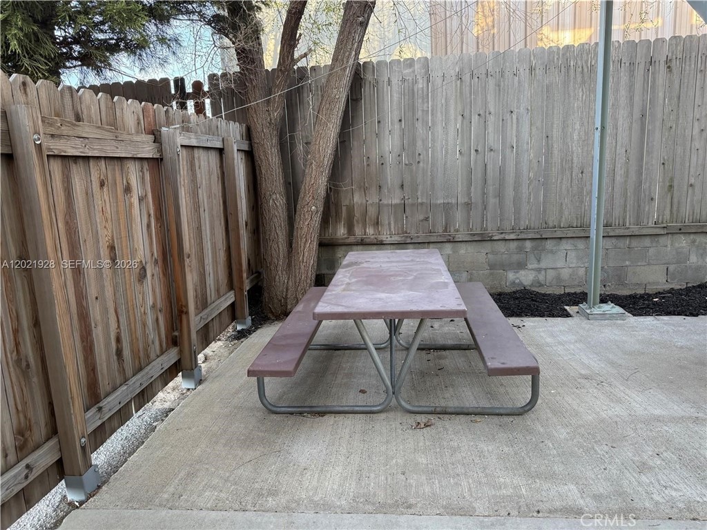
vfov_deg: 56.8
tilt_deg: -10.6
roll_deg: +2.4
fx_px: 490
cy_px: 265
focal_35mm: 24
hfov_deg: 71.6
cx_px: 354
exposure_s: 1/230
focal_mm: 6.76
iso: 125
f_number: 1.78
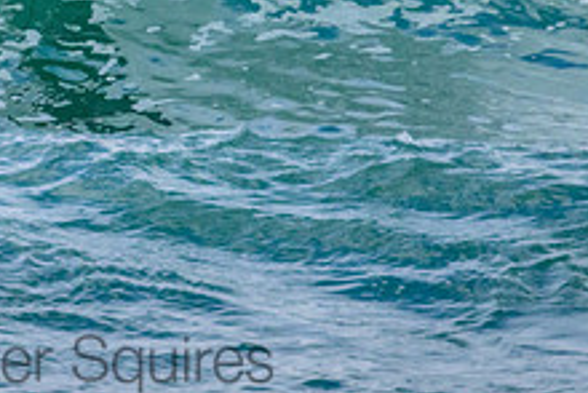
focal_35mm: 2105
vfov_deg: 0.7
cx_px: 67
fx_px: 34403
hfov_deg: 1.0
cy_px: -84
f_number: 11
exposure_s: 1/1600
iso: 3600
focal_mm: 800
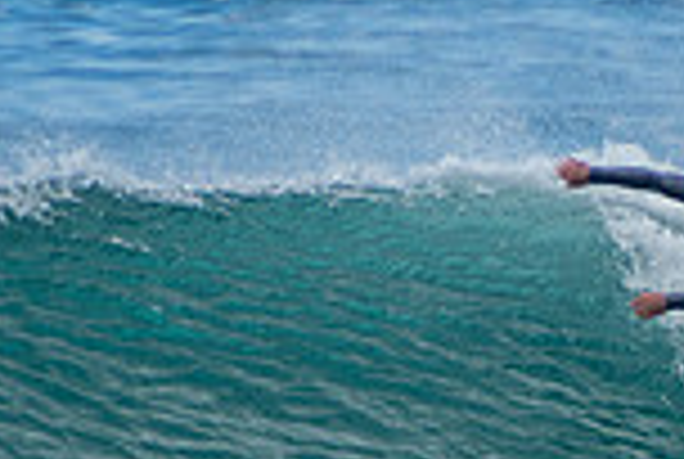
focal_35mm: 2284
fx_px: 43481
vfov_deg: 0.6
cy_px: 511
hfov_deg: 0.9
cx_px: 778
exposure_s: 1/1250
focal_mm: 400
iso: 250
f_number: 5.6
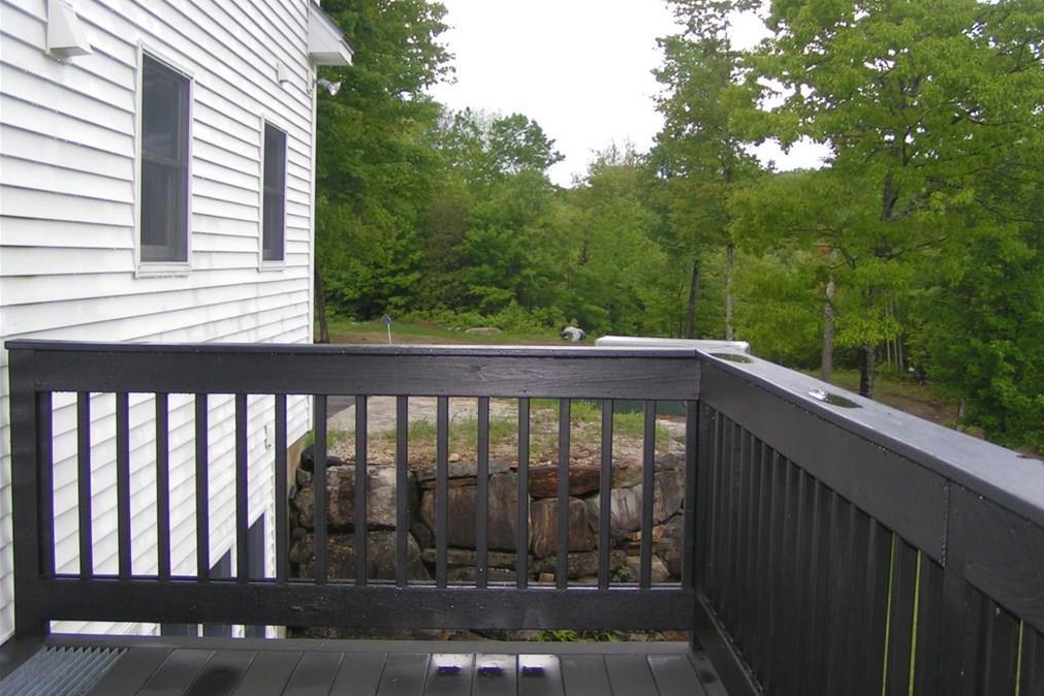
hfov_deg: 48.5
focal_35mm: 40
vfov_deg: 33.4
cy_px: 346
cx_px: 527
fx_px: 1160
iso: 80
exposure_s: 1/320
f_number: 2.8
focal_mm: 5.8
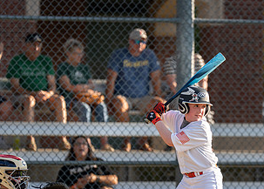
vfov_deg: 2.9
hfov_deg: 4.1
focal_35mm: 492
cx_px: 193
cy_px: 133
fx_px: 3692
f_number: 2.8
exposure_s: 1/2500
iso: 250
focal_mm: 200
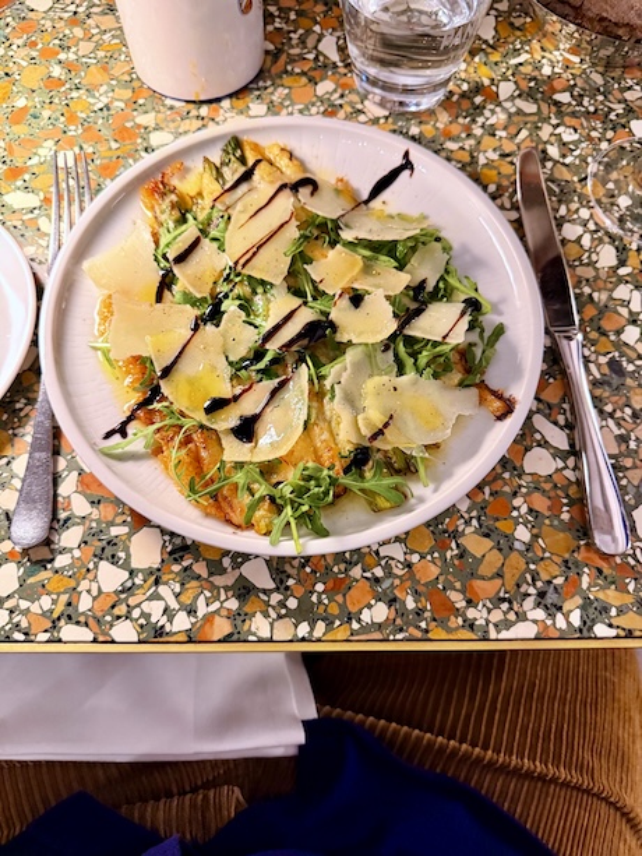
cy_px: 428
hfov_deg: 56.8
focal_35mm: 24
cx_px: 321
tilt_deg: -68.9
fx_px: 593
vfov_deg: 71.6
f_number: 1.78
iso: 800
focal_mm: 6.76
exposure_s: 1/33
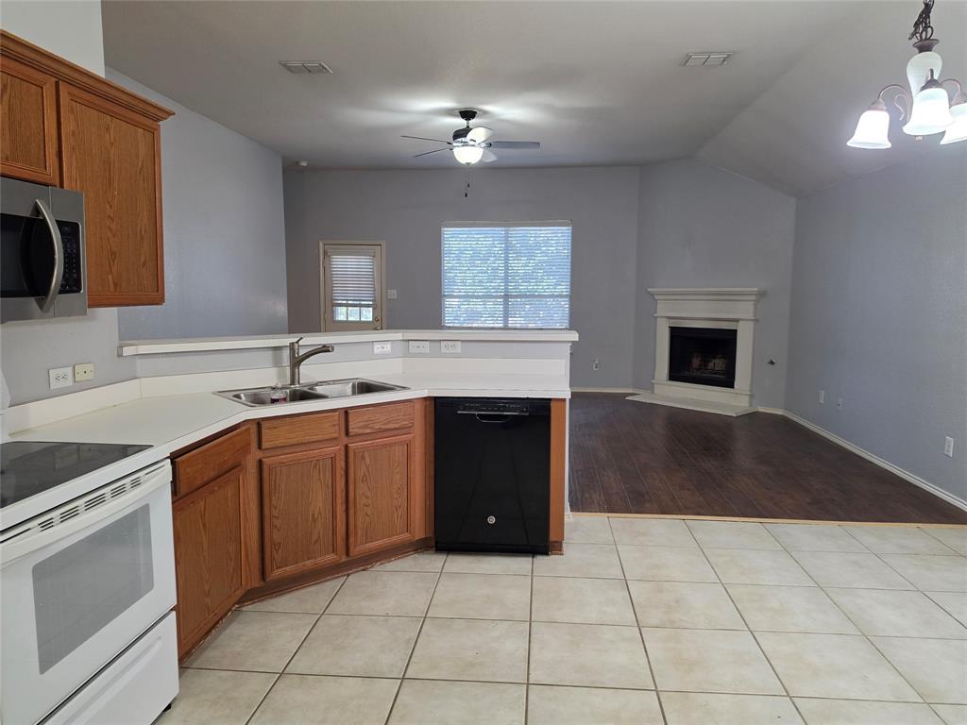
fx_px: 643
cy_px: 362
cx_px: 484
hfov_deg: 73.9
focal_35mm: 23
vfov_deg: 58.9
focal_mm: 6.5
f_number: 1.4
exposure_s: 1/120
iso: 200
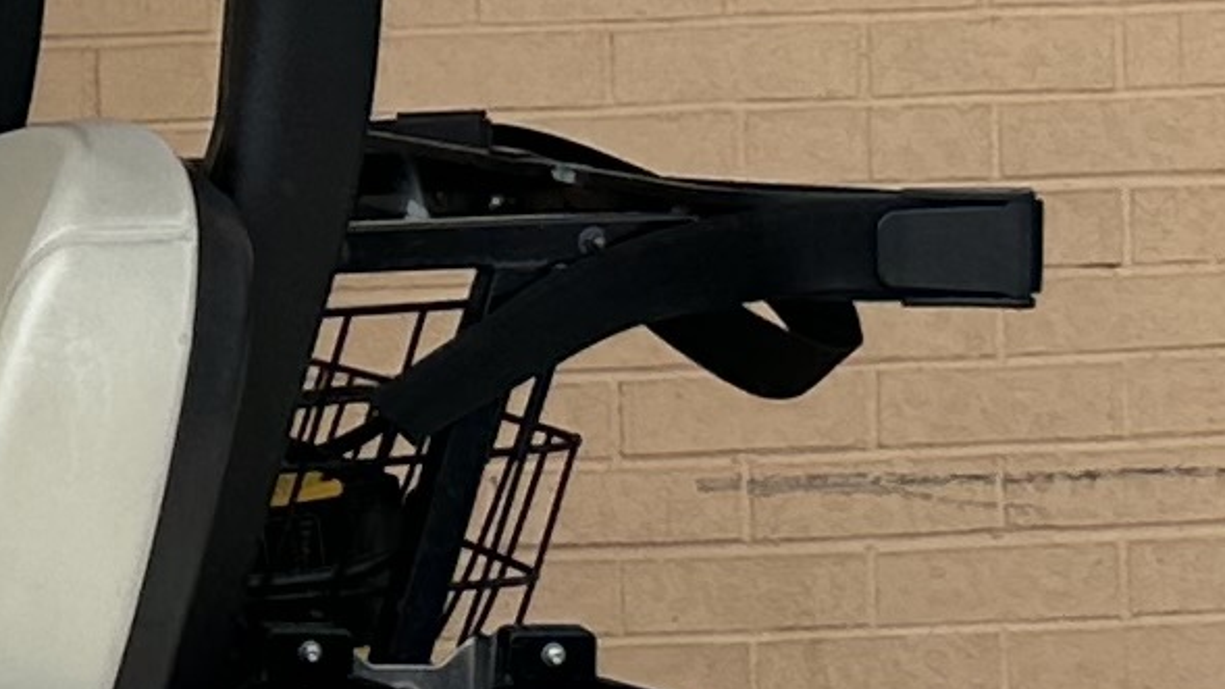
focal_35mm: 179
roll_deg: +0.4
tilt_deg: -4.6
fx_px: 5813
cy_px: 65
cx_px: -1017
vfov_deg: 6.8
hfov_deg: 11.2
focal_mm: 6.86
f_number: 1.78
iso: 80
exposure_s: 1/3155
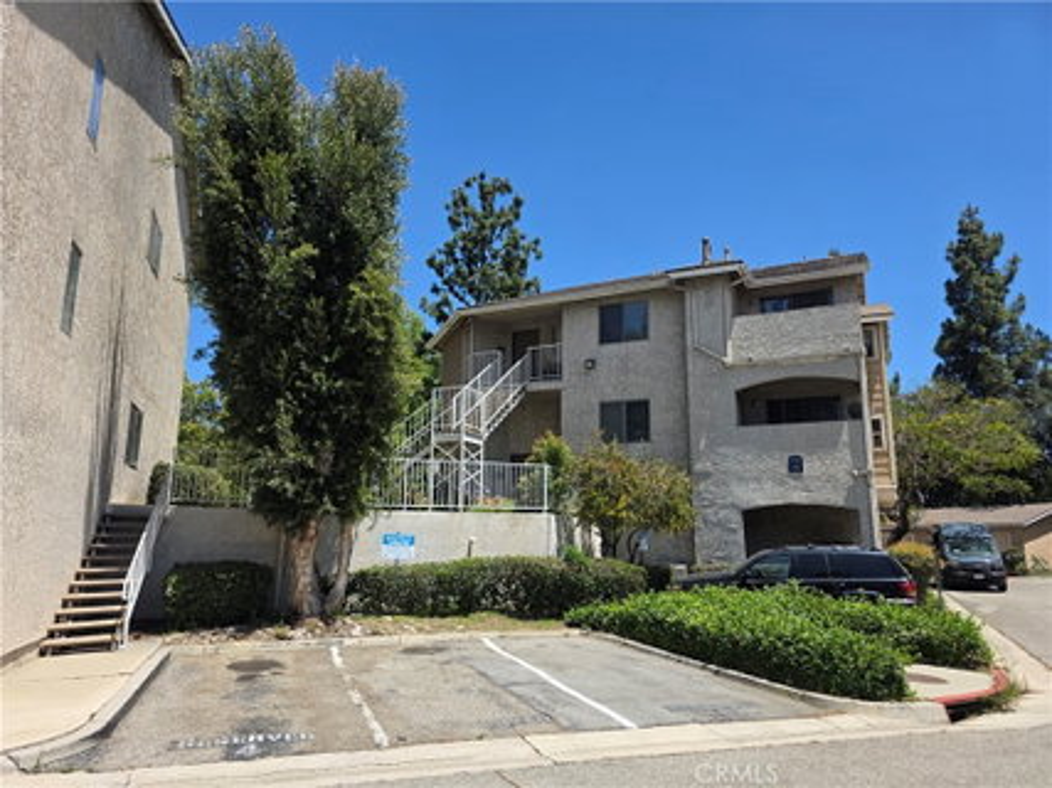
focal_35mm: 23
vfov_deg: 58.9
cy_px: 394
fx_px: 699
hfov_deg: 73.9
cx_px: 526
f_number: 1.7
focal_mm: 6.3
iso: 80
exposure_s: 1/4766
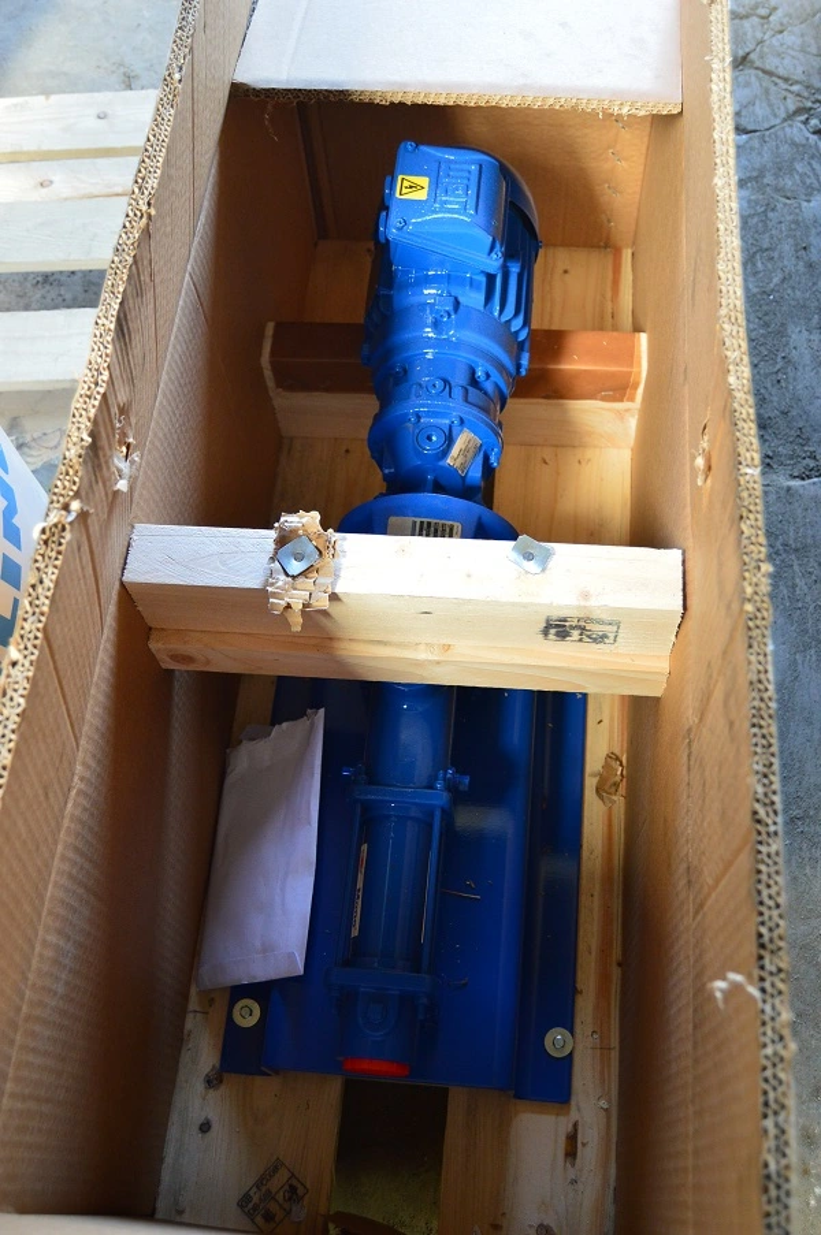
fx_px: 1183
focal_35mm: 34
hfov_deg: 38.3
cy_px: 618
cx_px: 410
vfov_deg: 55.2
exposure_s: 1/60
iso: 800
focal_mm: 23
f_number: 3.8
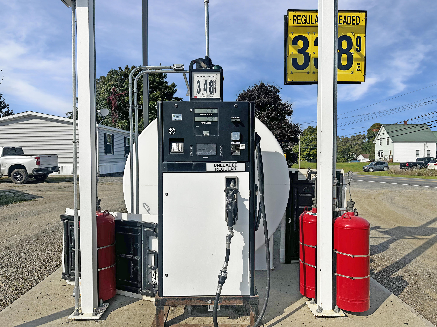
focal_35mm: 24
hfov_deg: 71.6
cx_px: 218
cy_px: 164
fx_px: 303
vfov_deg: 56.8
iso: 80
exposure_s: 1/8929
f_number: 1.78
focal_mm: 6.86
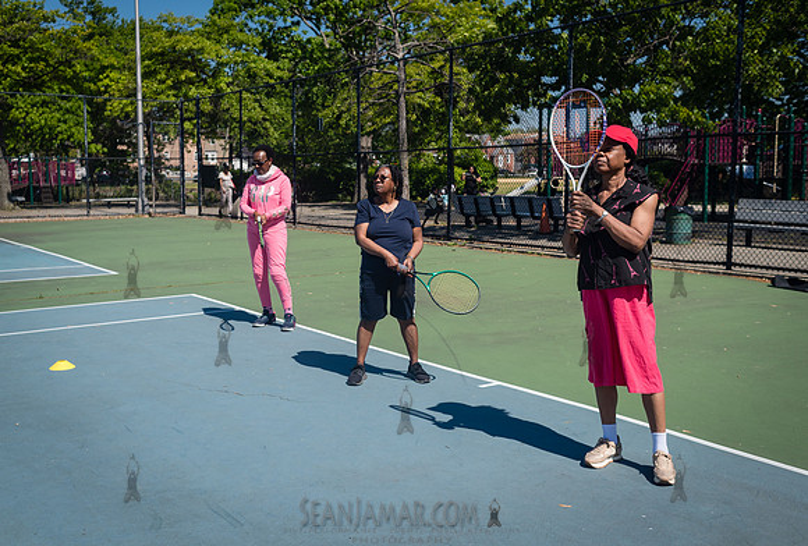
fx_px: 852
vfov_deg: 35.5
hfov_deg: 50.7
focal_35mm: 38
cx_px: 373
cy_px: 258
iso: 200
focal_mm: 35
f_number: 4.5
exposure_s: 1/2000
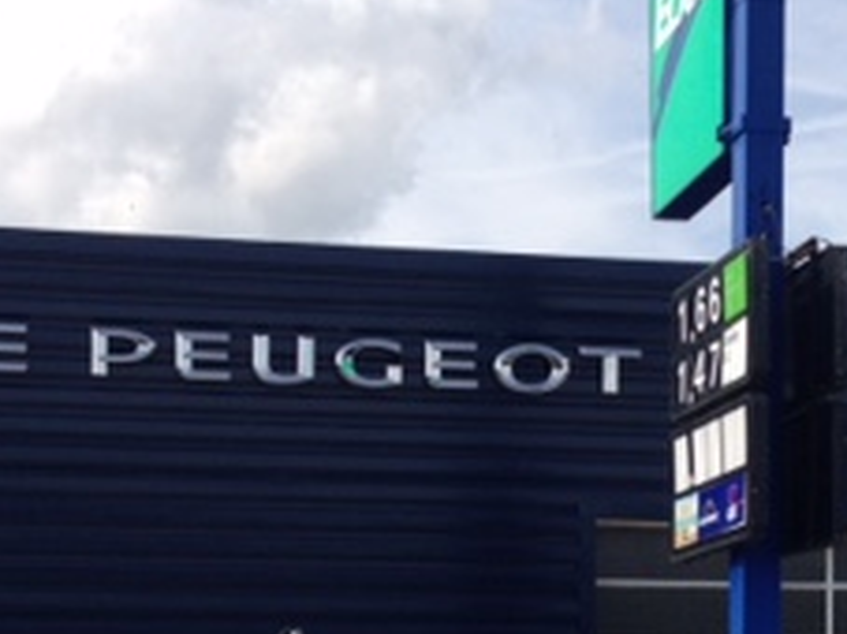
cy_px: 645
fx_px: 2274
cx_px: 507
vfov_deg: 15.6
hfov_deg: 21.1
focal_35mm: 93
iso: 50
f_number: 2.4
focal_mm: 4.12
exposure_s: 1/1130
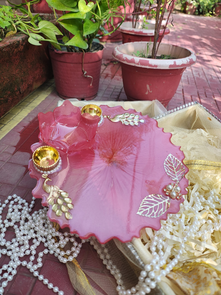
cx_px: 110
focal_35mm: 25
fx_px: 213
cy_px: 148
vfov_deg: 69.4
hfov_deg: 54.9
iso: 131
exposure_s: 1/200
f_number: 1.4
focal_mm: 5.89
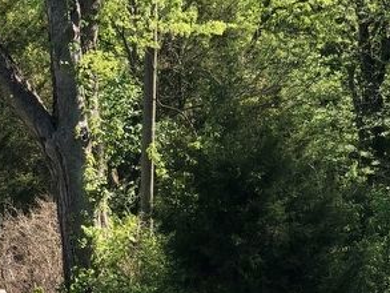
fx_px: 1600
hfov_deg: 13.6
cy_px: 228
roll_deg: +4.8
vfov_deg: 10.4
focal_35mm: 142
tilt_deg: -0.9
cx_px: -36
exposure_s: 1/415
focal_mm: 6
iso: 16
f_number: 2.4
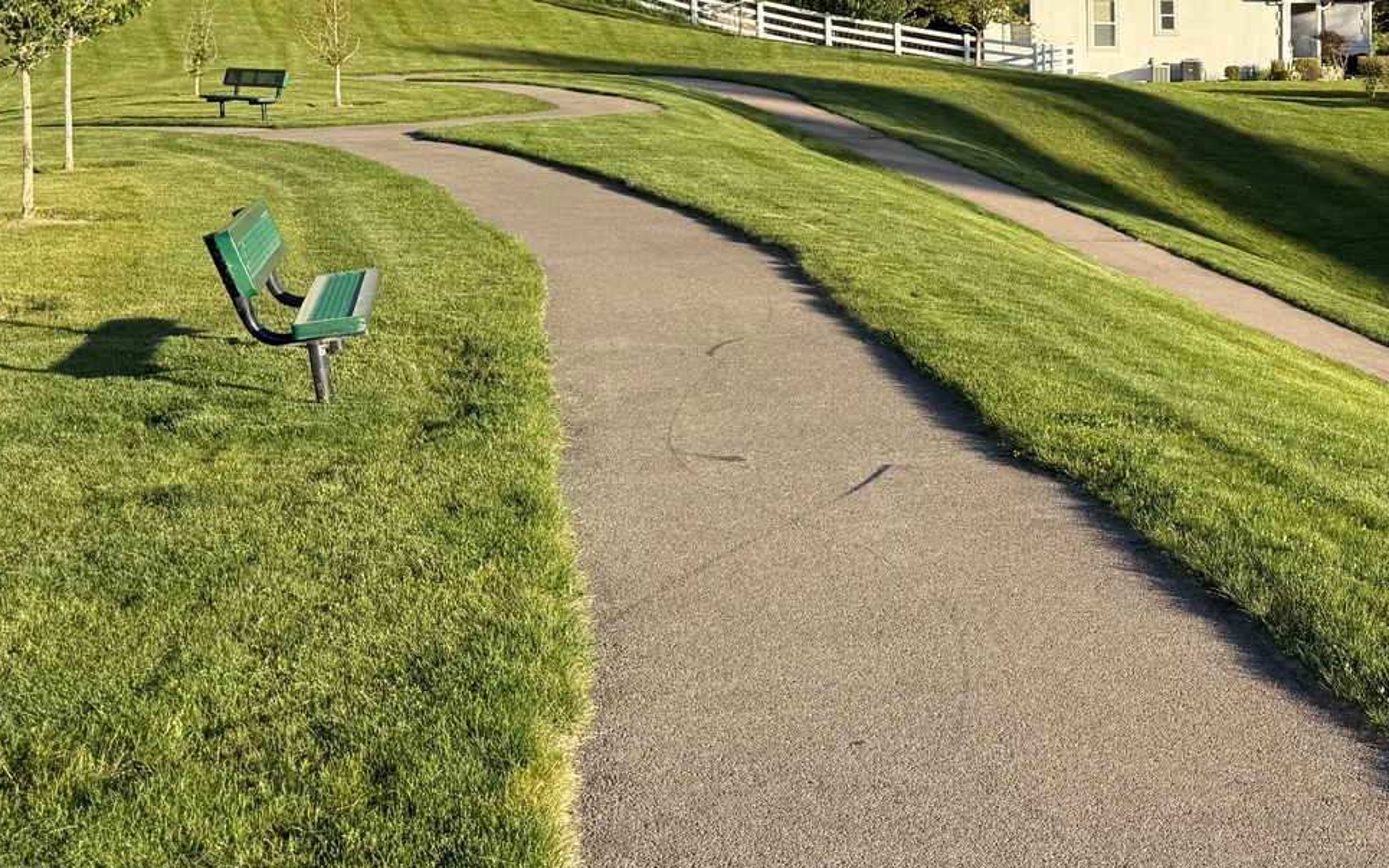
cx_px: 1366
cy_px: 184
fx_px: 2044
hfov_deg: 34.4
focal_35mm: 54
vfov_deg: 23.6
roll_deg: +0.7
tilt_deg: -4.1
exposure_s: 1/2525
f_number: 1.78
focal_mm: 6.76
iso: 80
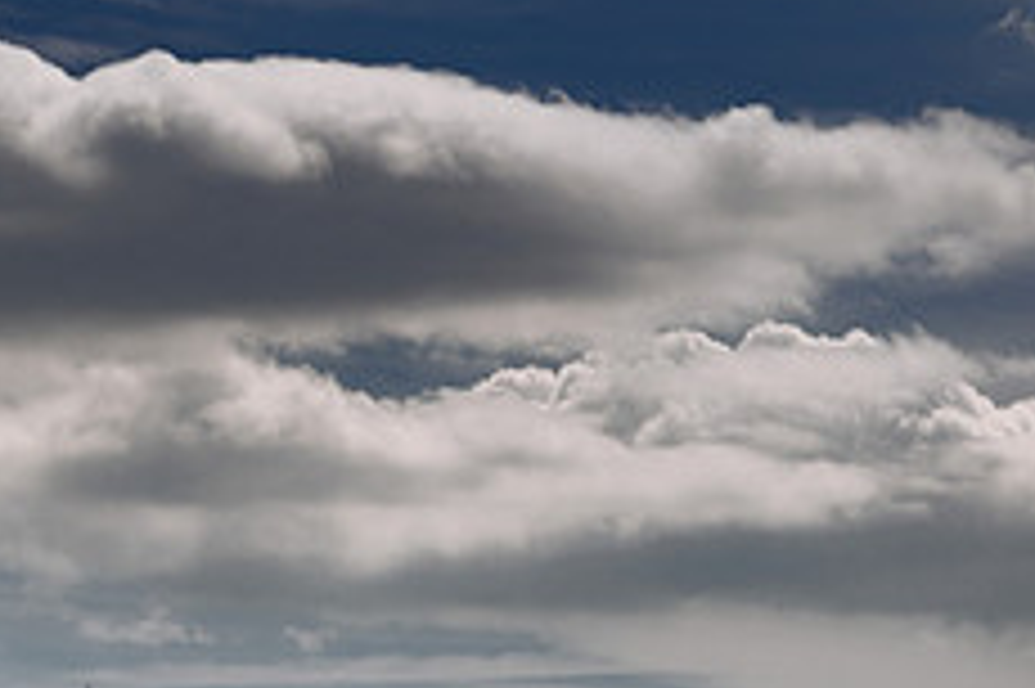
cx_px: -216
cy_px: 927
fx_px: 5832
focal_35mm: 203
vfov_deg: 6.7
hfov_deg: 10.0
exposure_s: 1/320
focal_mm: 70
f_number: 5.6
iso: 64
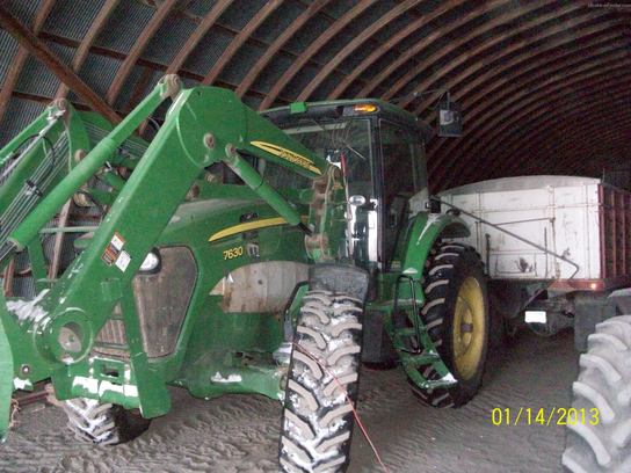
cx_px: 316
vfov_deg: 41.8
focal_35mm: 34
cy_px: 236
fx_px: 620
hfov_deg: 54.0
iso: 800
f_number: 2.8
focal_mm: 5.7
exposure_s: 1/128
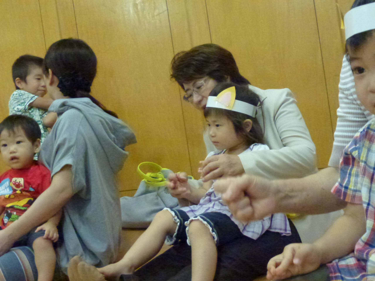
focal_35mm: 45
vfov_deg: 32.2
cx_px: 188
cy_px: 140
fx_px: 487
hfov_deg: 42.1
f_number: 4
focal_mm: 8
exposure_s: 1/60
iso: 1600
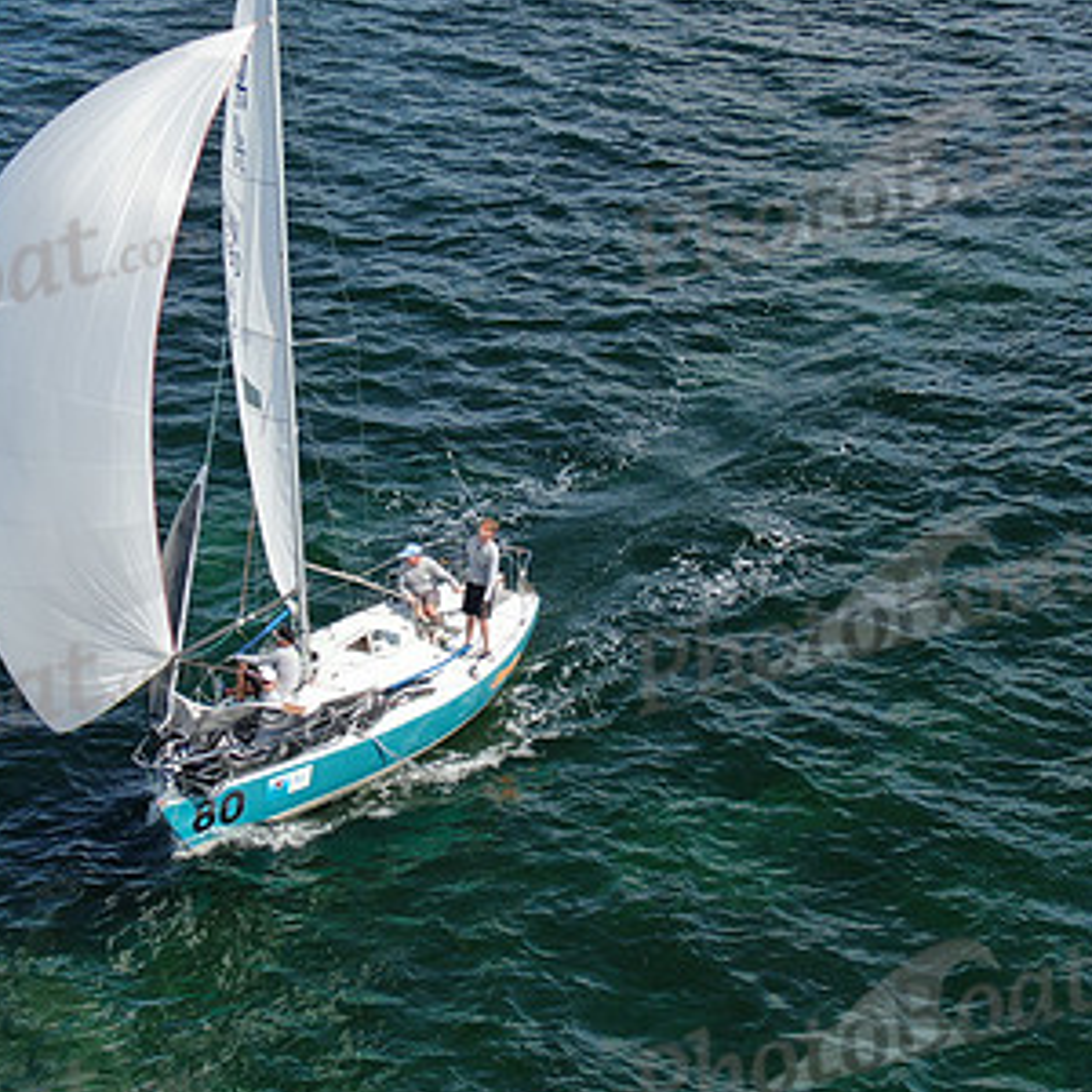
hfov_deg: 21.1
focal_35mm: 82
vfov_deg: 21.1
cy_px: 453
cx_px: 422
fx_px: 2927
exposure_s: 1/640
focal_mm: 8.6
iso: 100
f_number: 3.8
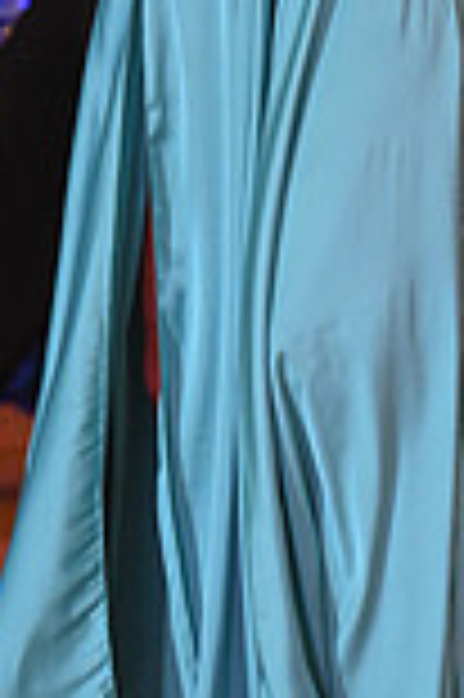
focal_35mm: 711
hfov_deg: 1.9
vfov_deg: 2.9
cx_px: -61
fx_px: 13776
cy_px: -288
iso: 2500
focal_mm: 190
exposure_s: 1/200
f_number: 5
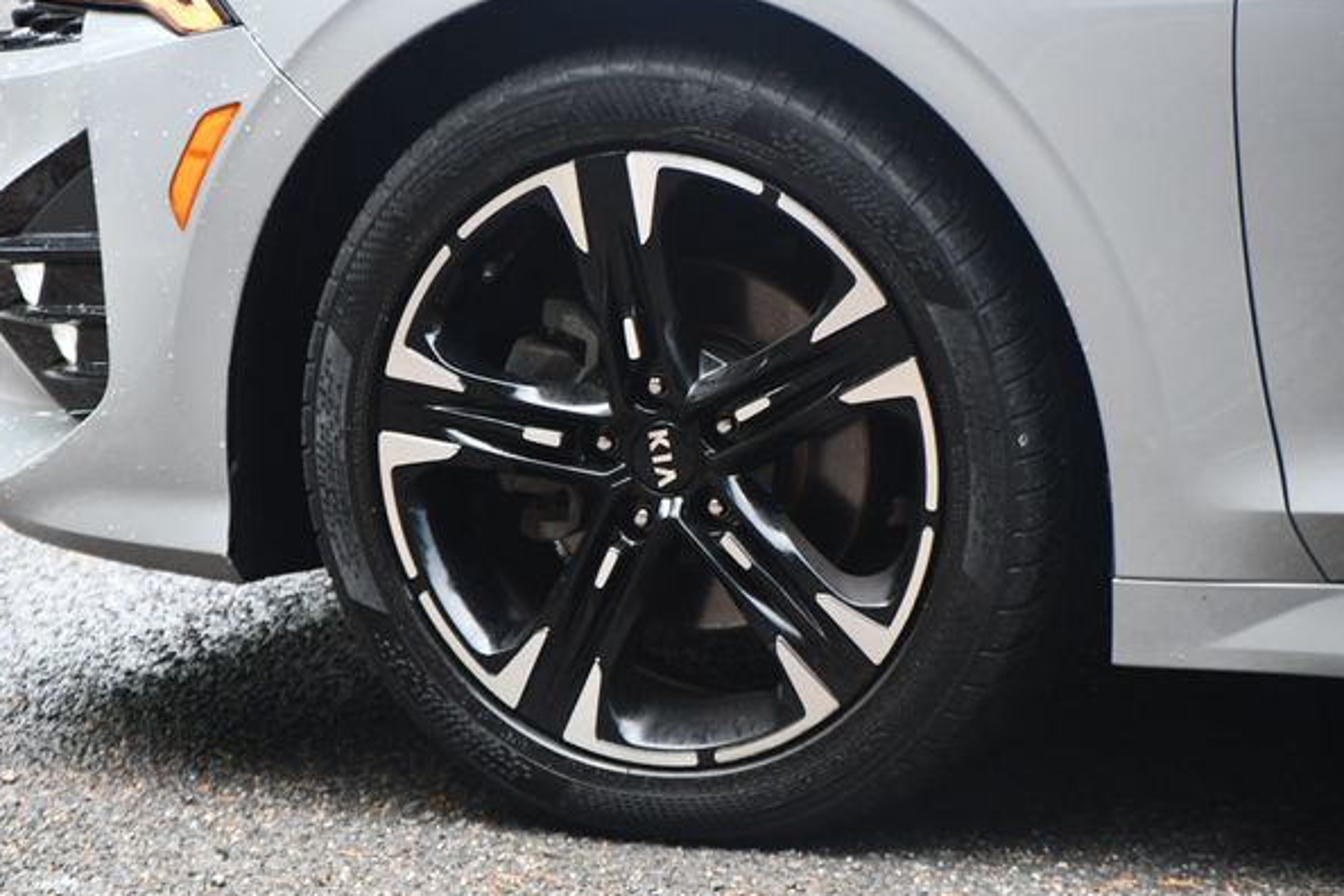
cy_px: 441
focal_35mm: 210
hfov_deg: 9.8
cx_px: 663
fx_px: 7839
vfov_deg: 6.5
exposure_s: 1/200
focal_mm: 130
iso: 800
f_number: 4.8
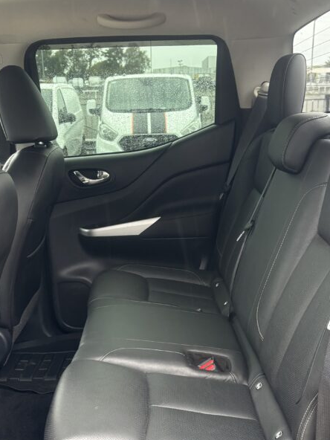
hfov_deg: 32.2
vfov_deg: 41.7
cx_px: 175
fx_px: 572
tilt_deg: -18.5
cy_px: 283
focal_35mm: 45
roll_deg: +0.5
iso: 160
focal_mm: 5.96
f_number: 1.6
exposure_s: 1/60
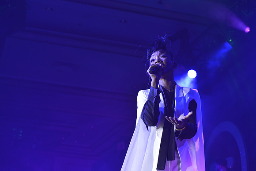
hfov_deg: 27.0
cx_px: 128
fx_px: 533
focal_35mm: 75
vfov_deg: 18.2
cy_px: 86
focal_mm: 75
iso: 1000
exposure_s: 1/125
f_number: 7.1
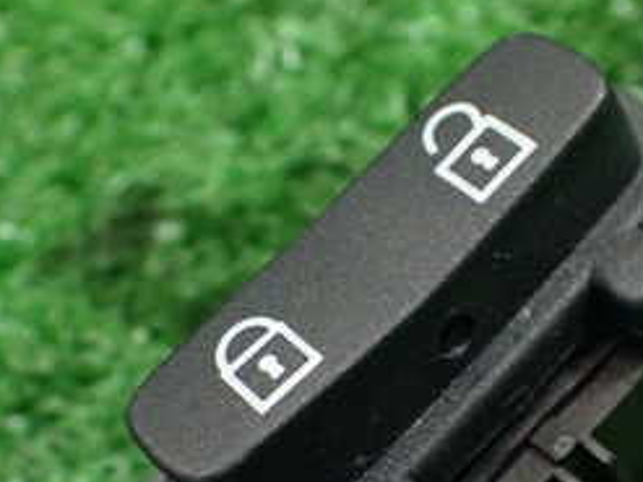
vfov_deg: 20.0
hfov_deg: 26.6
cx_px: 398
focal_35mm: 73
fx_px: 1355
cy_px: 367
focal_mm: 5.4
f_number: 2.3
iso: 800
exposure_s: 1/100
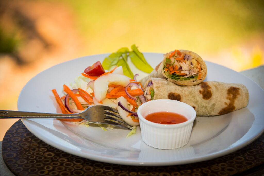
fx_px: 1320
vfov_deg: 7.6
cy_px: 88
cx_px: 132
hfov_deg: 11.4
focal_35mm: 180
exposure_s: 1/200
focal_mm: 180
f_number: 5.6
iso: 100
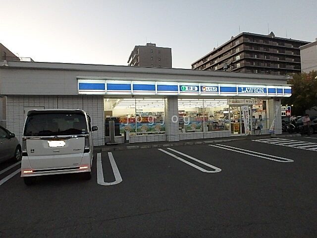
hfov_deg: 79.0
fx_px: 192
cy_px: 119
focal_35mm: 21
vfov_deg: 63.4
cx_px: 158
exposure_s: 1/250
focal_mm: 3.7
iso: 800
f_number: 3.5
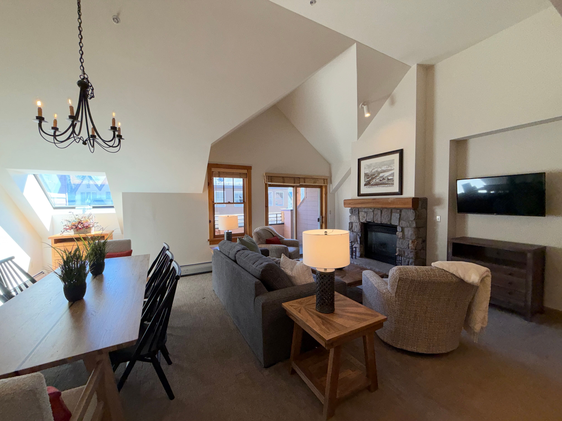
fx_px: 227
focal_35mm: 14
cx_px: 281
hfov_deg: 102.1
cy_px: 210
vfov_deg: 85.7
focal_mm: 2.22
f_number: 2.2
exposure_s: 1/120
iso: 160
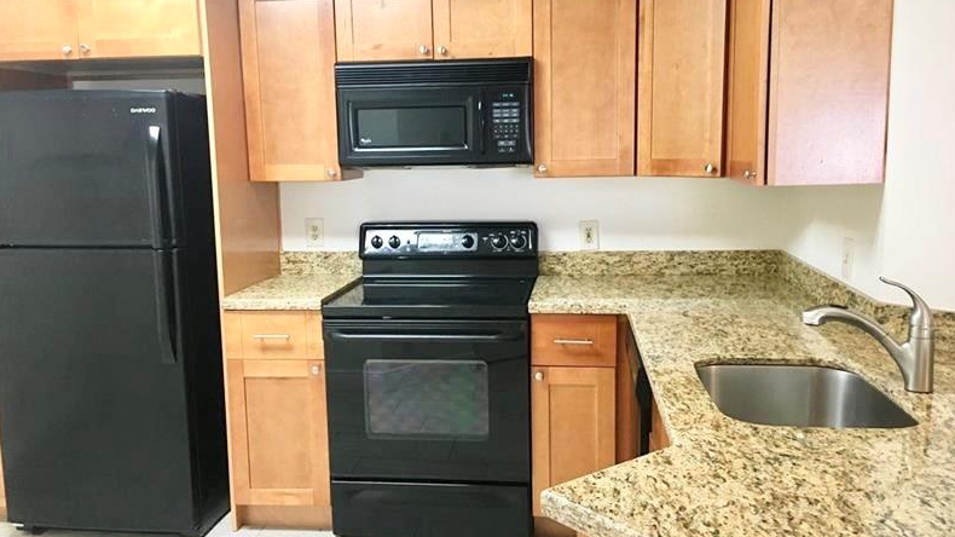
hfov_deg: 61.0
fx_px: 810
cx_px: 479
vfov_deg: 36.7
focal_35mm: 32
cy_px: 271
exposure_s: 1/30
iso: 125
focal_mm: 4.15
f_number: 2.2
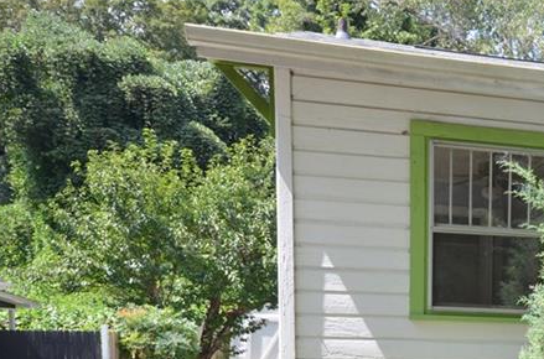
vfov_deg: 25.2
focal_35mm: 49
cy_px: 408
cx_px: 563
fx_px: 738
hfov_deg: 35.9
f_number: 7.1
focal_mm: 14
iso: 400
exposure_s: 1/320
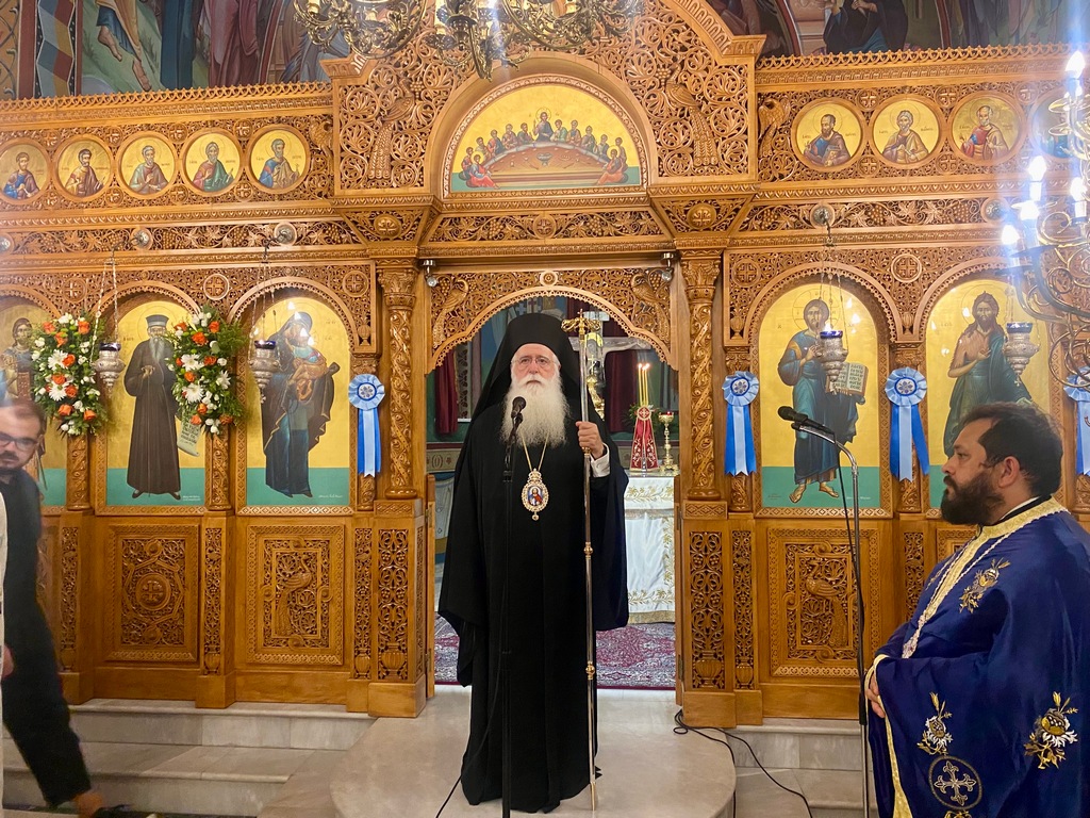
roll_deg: +0.2
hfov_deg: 67.3
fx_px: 819
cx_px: 545
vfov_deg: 53.1
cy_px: 409
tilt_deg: +0.6
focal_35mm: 26
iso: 400
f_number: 1.8
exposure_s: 1/50
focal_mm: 4.25
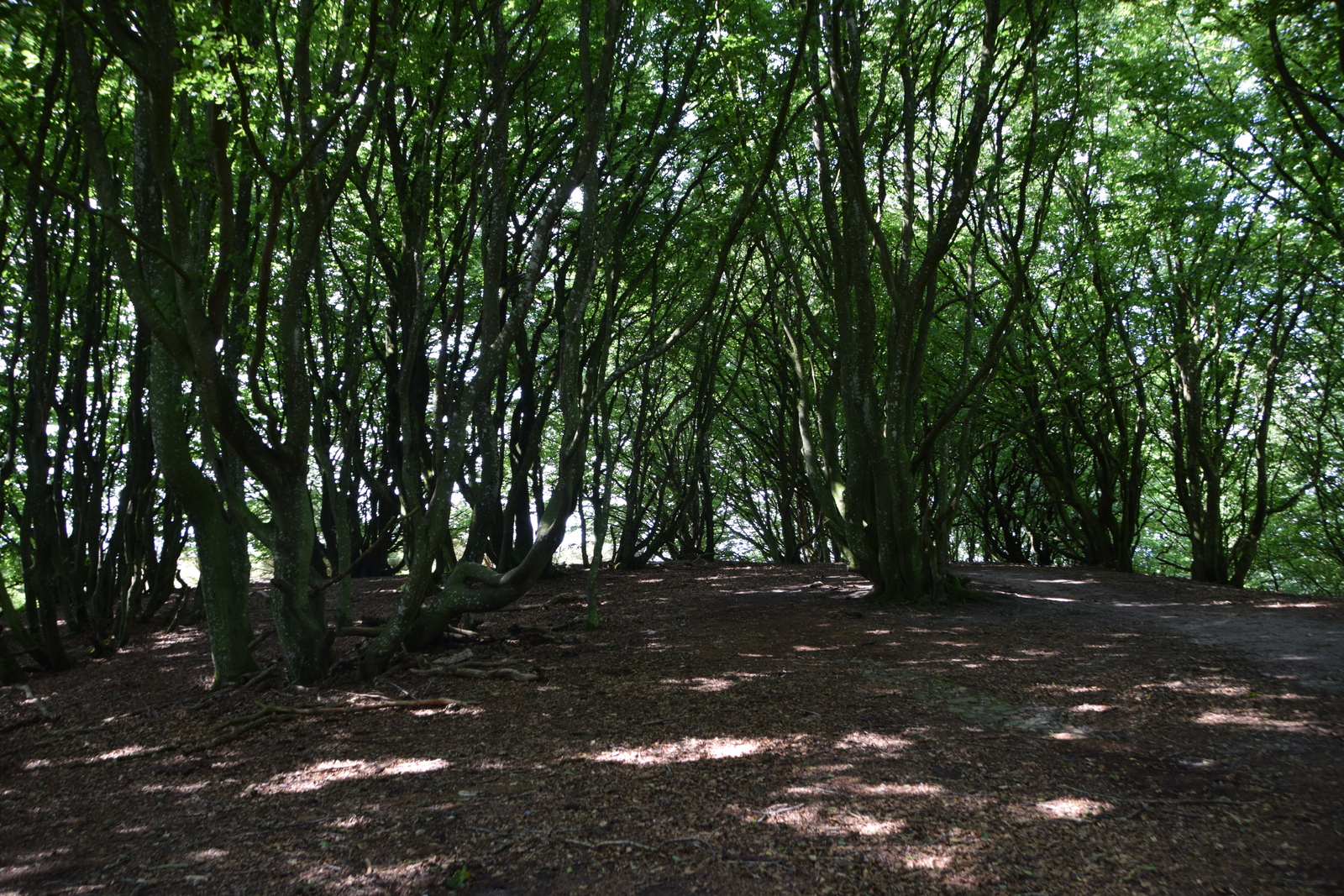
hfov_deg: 67.4
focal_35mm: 27
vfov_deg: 47.9
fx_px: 1008
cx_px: 672
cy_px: 448
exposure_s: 1/100
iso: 400
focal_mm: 18
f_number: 5
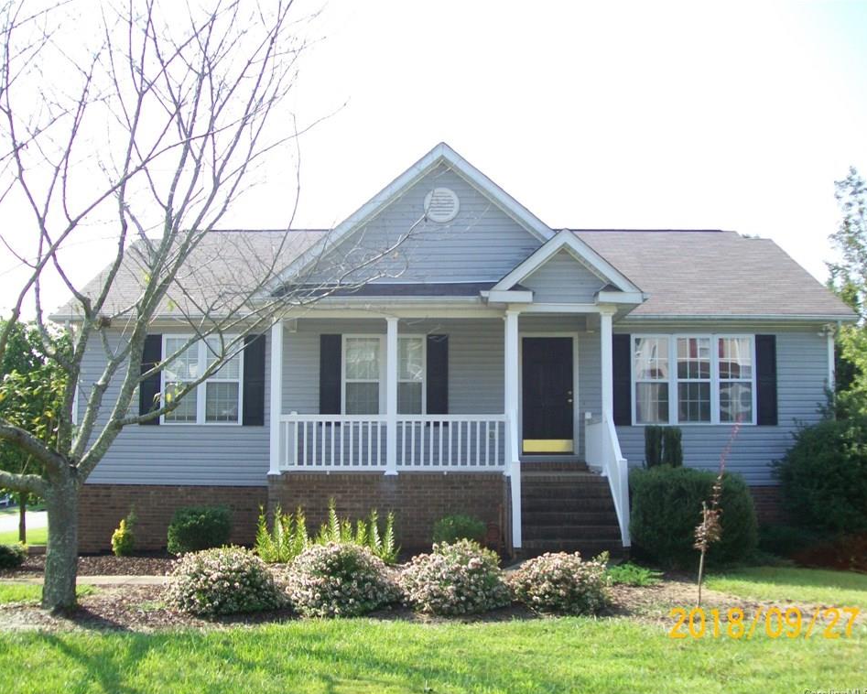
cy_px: 351
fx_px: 975
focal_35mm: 38
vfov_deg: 39.2
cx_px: 439
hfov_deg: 47.9
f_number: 2.7
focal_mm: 6
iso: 64
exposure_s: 1/400
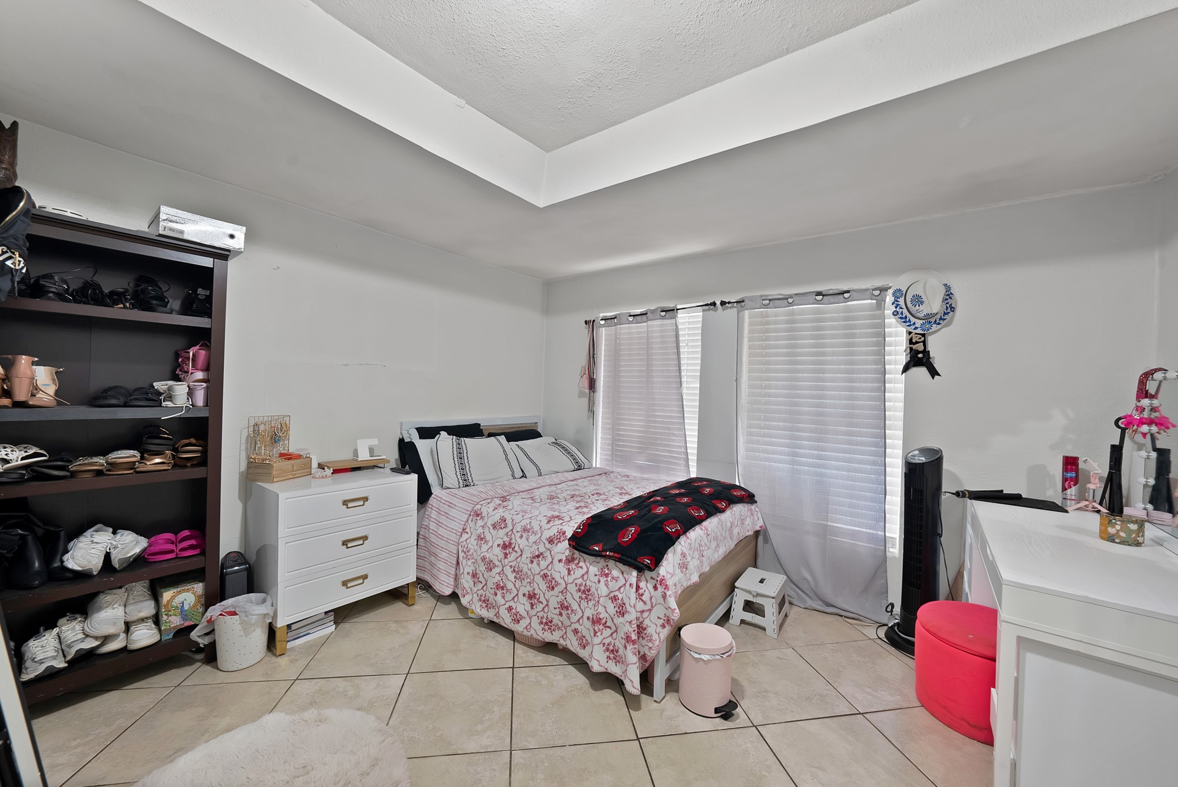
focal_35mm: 12
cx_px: 589
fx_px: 393
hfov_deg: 112.6
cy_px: 394
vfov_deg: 90.1
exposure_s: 1/2
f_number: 9
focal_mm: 12
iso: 640
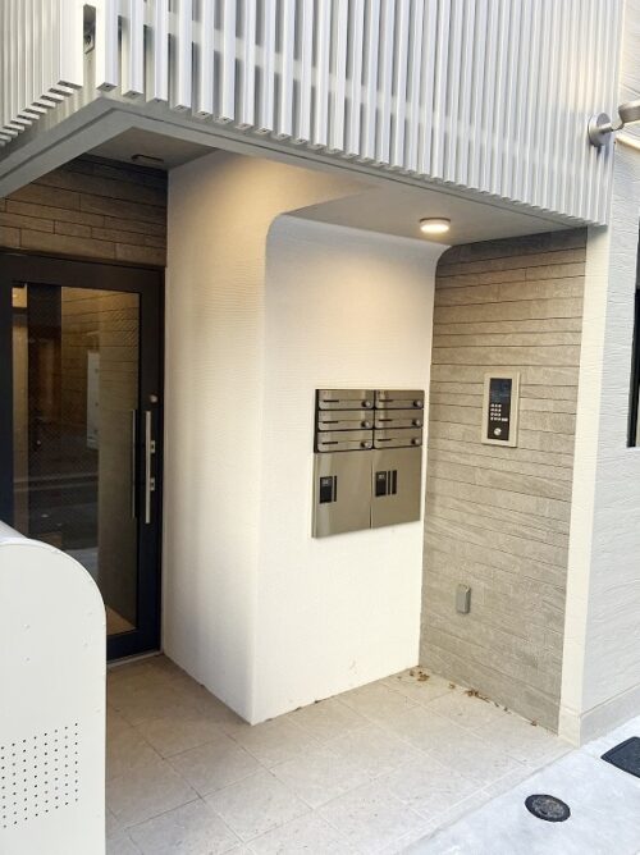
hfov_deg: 49.7
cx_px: 320
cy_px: 428
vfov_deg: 63.5
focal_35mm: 28
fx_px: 691
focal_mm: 3.99
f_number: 1.8
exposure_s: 1/121
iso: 80
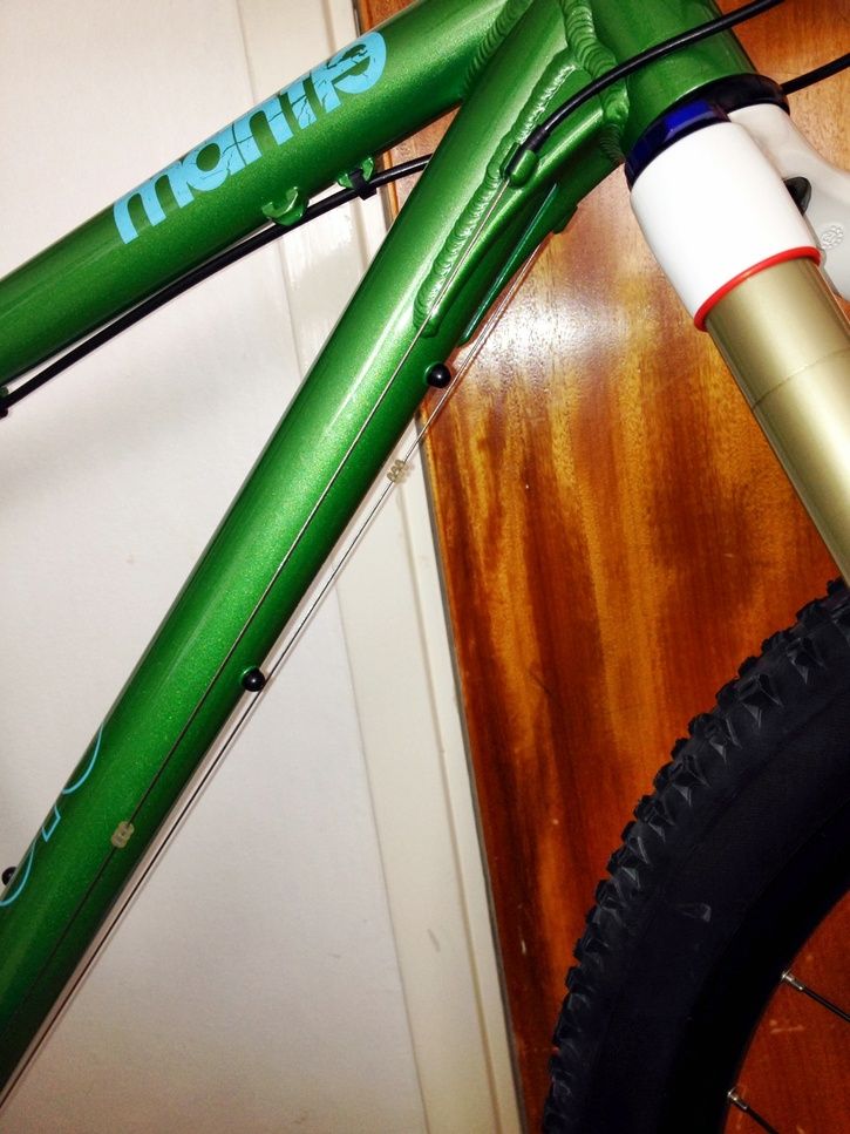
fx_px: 1146
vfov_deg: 52.6
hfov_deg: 40.7
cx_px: 425
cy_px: 567
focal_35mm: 35
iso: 50
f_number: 2.4
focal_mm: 4.28
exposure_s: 1/33
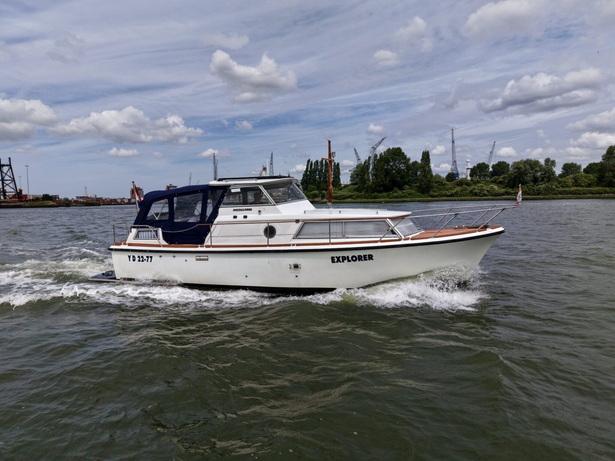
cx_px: 308
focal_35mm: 24
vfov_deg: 56.8
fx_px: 426
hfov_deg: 71.6
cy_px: 230
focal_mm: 8.67
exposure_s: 1/1000
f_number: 1.8
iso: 120
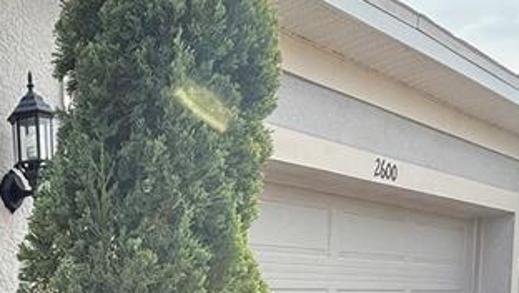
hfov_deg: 36.5
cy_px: 383
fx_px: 689
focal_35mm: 50
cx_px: -15
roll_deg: +1.4
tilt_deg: -5.2
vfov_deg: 21.6
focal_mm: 2.22
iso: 50
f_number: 2.2
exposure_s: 1/664
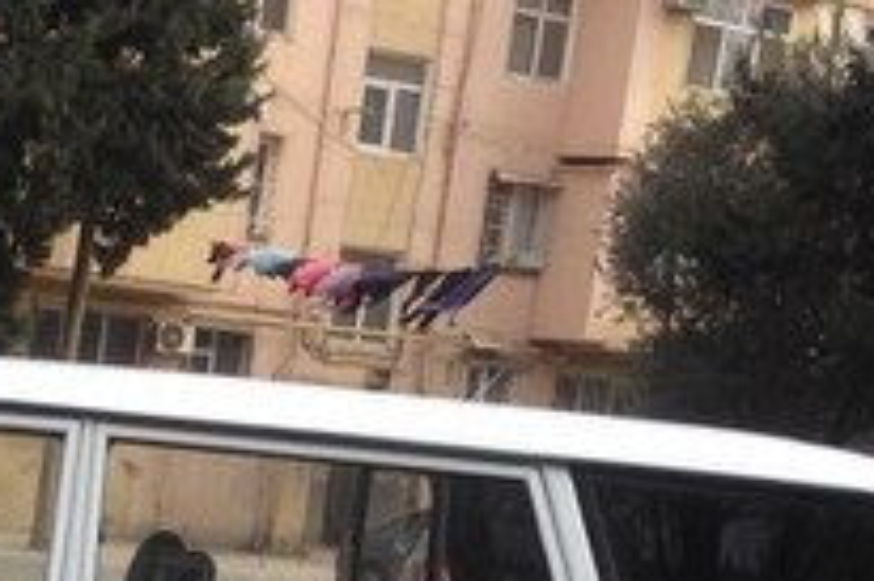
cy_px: 880
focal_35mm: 110
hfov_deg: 18.1
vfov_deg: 11.9
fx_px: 2668
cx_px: -17
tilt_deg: -11.2
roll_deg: -7.9
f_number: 2.4
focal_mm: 4.12
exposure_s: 1/602
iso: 50
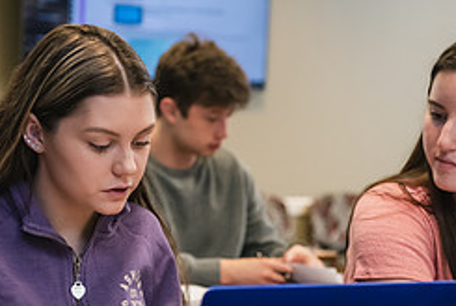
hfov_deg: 15.7
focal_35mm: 130
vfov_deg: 10.6
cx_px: 275
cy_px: 189
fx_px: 1649
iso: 1250
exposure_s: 1/200
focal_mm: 55
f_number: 3.2
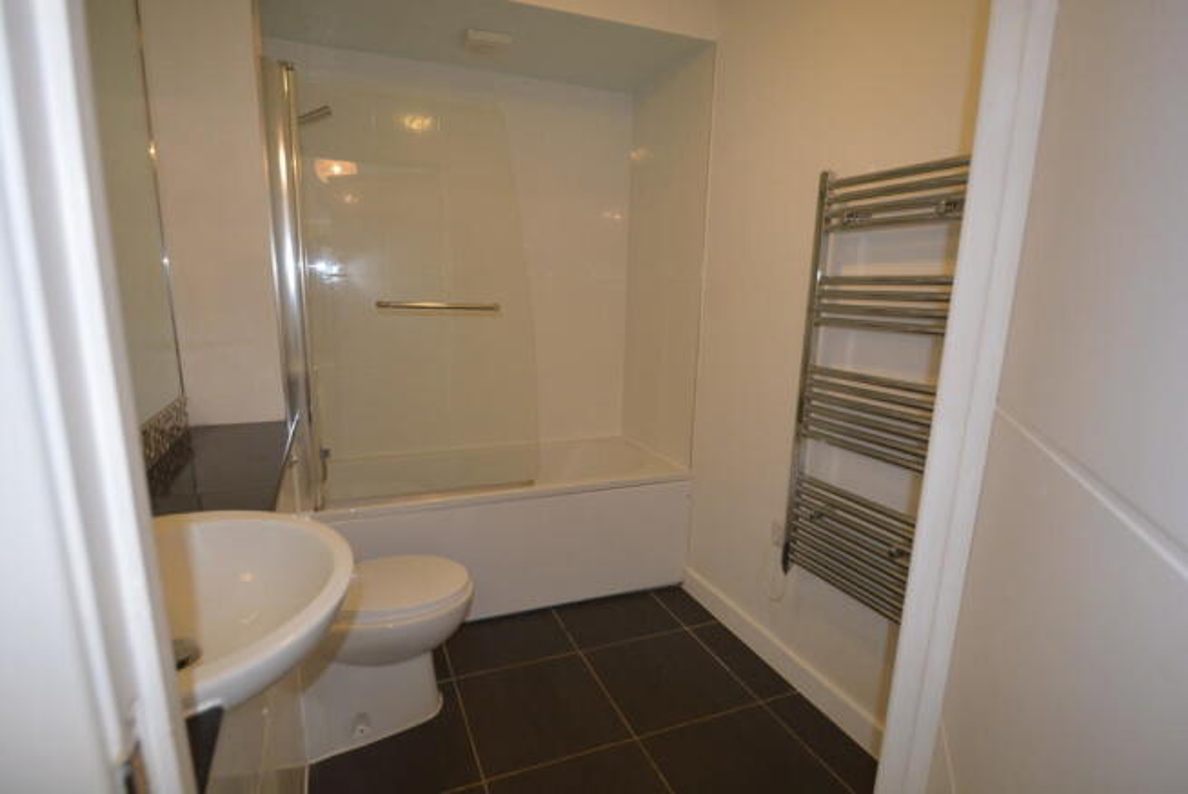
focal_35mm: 17
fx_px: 570
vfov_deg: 69.7
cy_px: 397
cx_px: 594
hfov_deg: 92.4
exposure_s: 1/50
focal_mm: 11.5
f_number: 3.5
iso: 800
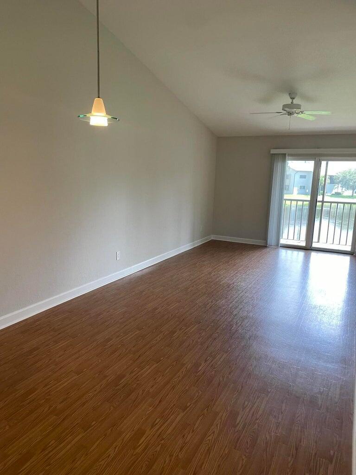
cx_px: 178
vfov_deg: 67.3
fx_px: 357
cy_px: 238
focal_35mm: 26
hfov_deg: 53.1
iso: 100
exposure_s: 1/62
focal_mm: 4.2
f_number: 1.6
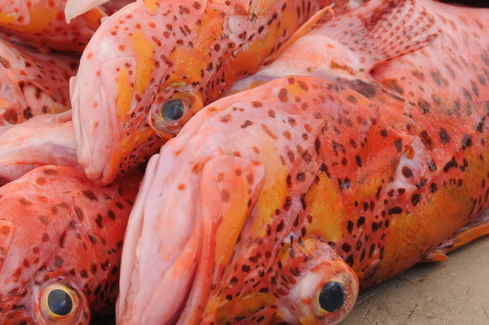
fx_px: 4369
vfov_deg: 4.3
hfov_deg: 6.4
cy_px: 110
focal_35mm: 322
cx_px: 144
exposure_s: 1/250
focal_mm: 130
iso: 200
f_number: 8
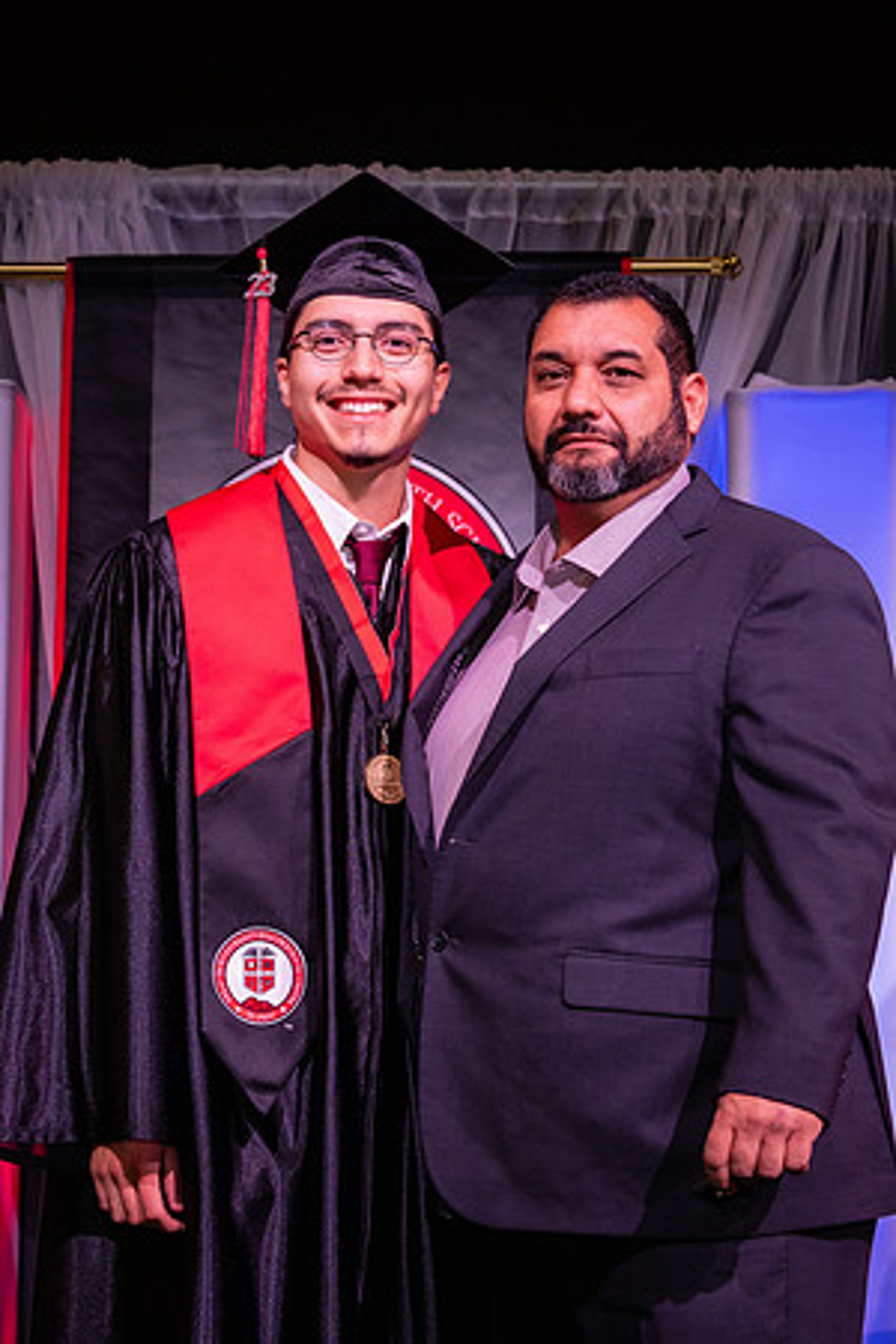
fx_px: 3751
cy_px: 672
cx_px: 411
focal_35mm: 100
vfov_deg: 20.3
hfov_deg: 13.6
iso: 1000
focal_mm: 67
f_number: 5.6
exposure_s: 1/160
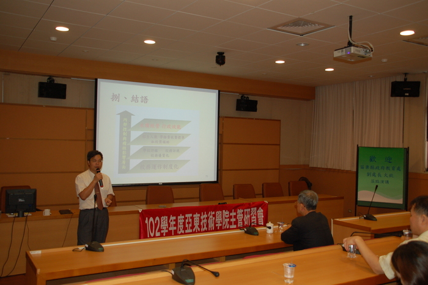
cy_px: 142
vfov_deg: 39.9
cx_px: 214
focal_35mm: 33
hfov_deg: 57.3
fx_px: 392
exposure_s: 1/60
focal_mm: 22
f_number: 4
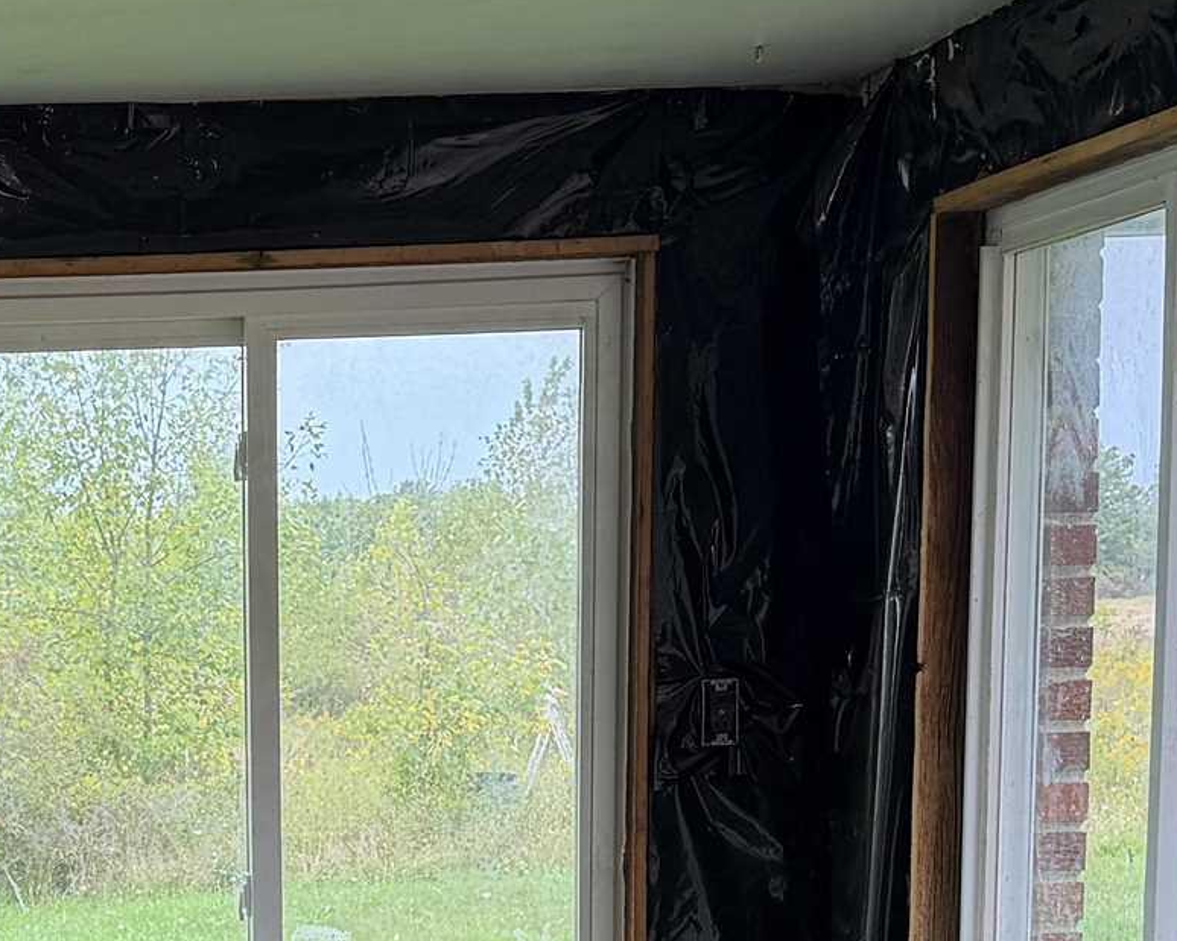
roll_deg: +1.7
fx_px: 3239
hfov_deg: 19.9
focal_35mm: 93
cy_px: 1101
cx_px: -20
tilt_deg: -9.0
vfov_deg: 16.0
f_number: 1.78
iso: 50
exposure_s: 1/121
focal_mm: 6.76
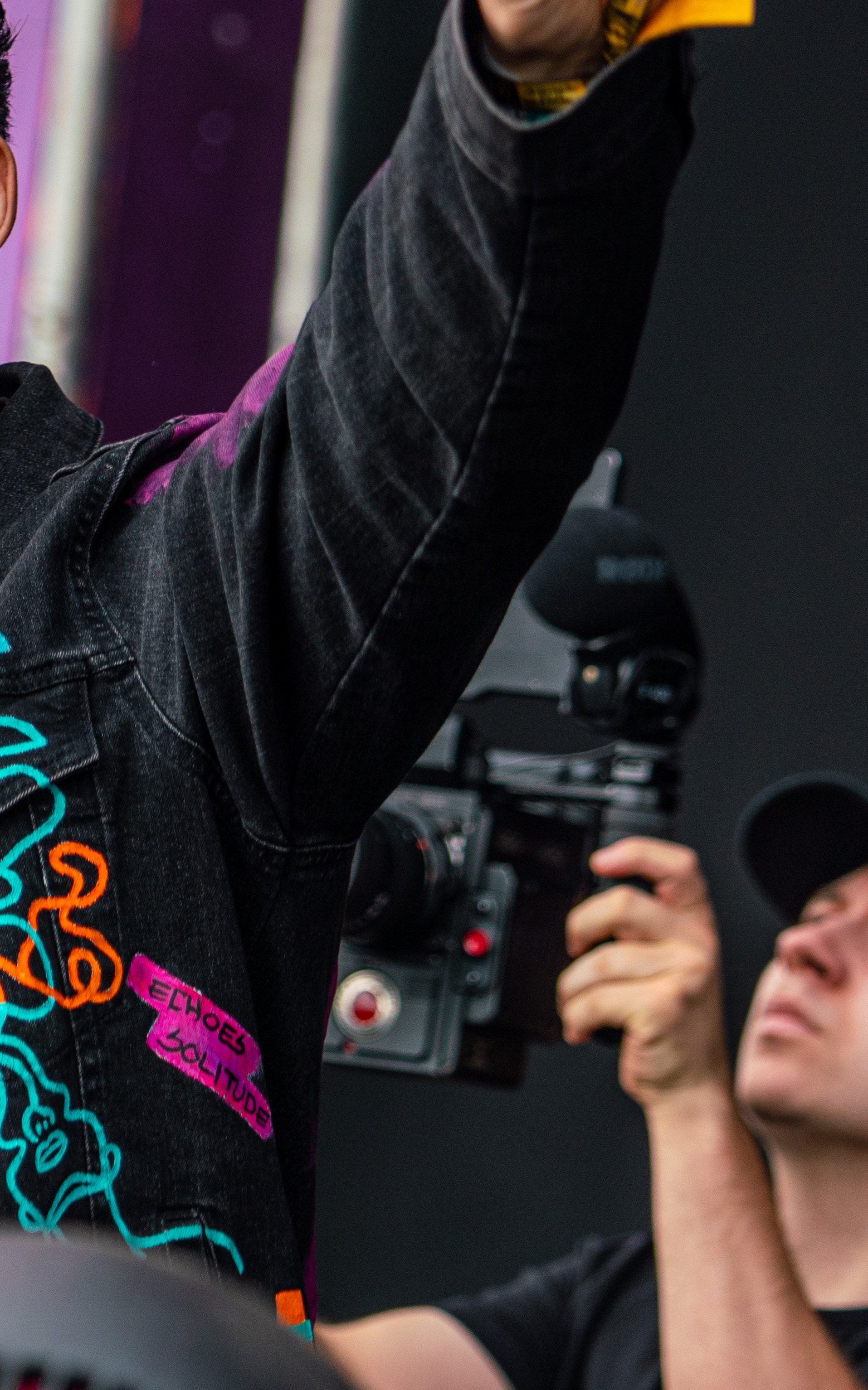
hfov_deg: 4.8
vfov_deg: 7.7
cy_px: 431
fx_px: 10296
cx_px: -584
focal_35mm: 272
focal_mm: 93
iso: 80
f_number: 3.2
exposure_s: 1/400
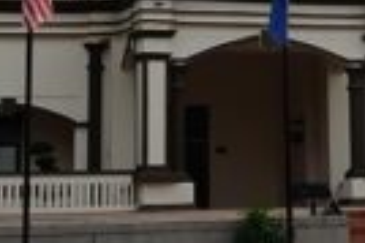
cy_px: -180
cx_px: 315
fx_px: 1438
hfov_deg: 14.3
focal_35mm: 142
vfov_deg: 9.2
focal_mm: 18.8
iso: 400
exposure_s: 1/350
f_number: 8
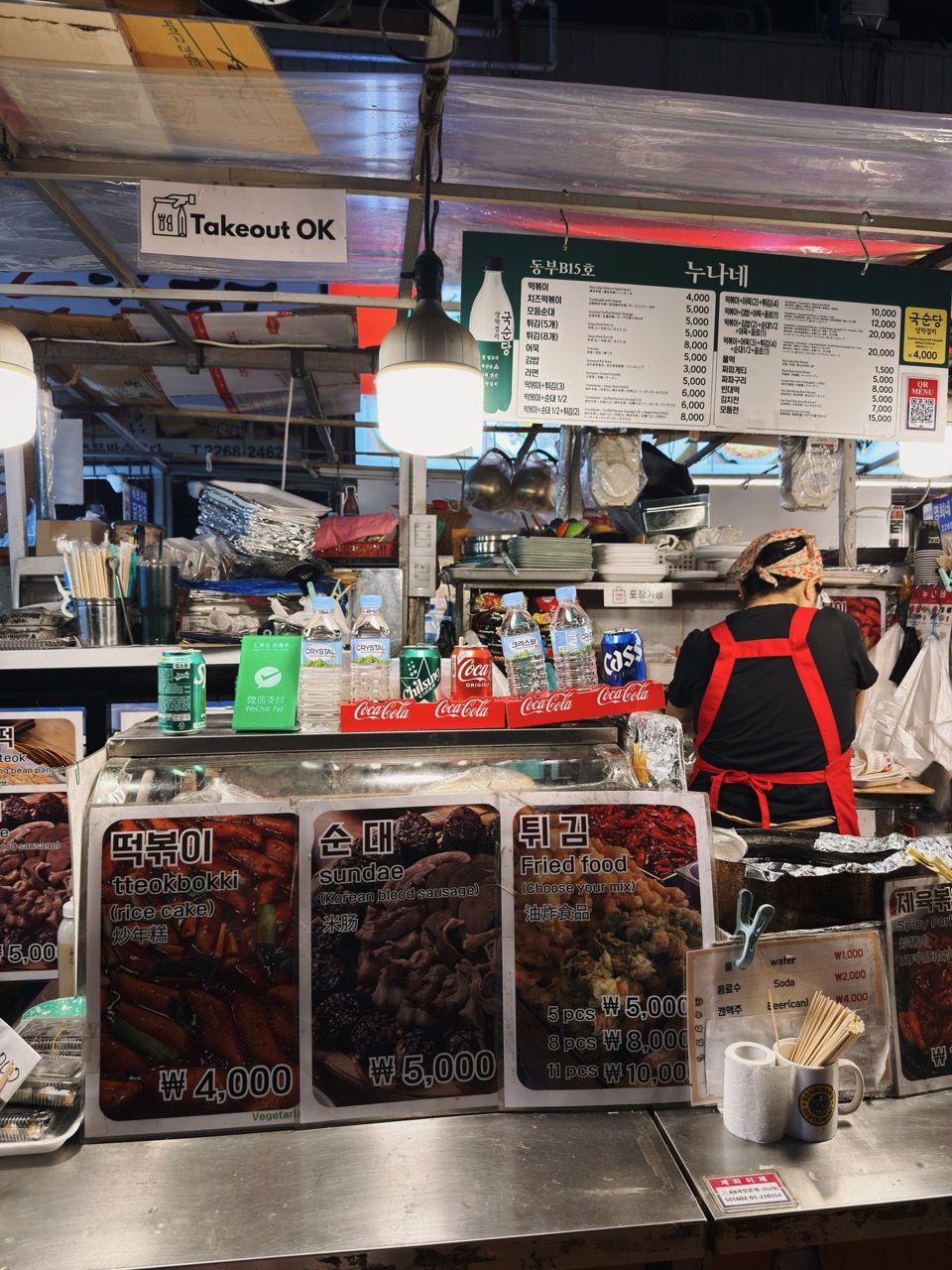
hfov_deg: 56.8
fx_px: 880
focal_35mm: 24
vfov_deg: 71.6
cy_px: 635
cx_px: 476
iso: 64
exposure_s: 1/120
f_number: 1.78
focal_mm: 6.76
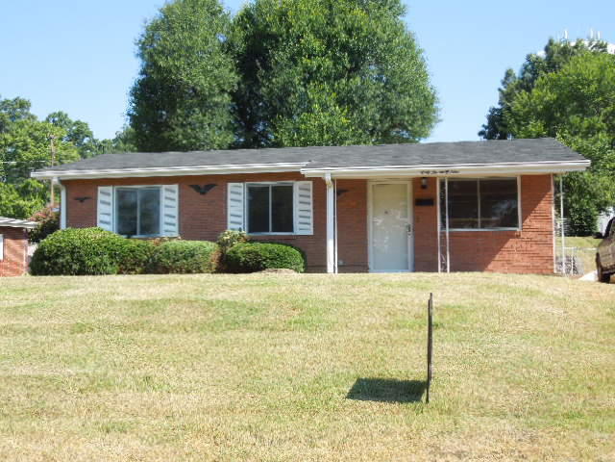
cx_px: 308
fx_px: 853
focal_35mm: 48
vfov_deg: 30.3
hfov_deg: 39.7
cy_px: 231
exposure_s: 1/320
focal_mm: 8.7
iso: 100
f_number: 4
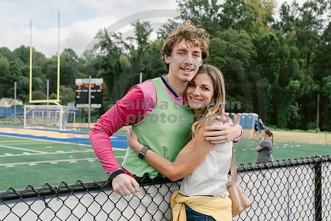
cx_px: 166
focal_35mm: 48
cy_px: 110
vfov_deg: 28.1
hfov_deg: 41.1
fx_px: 441
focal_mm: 48
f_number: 5.6
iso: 400
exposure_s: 1/640
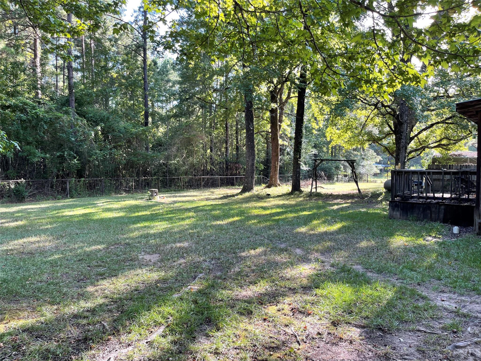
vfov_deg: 54.9
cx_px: 240
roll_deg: -0.2
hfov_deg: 69.4
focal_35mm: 25
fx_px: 347
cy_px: 180
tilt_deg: -3.2
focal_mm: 5.1
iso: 32
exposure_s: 1/121
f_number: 1.6
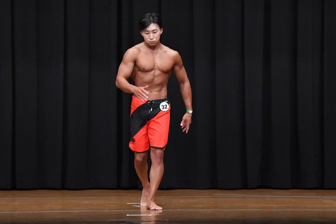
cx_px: 170
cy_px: 110
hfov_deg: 7.8
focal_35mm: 264
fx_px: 2462
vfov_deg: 5.2
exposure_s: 1/400
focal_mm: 170
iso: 8000
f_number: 5.6
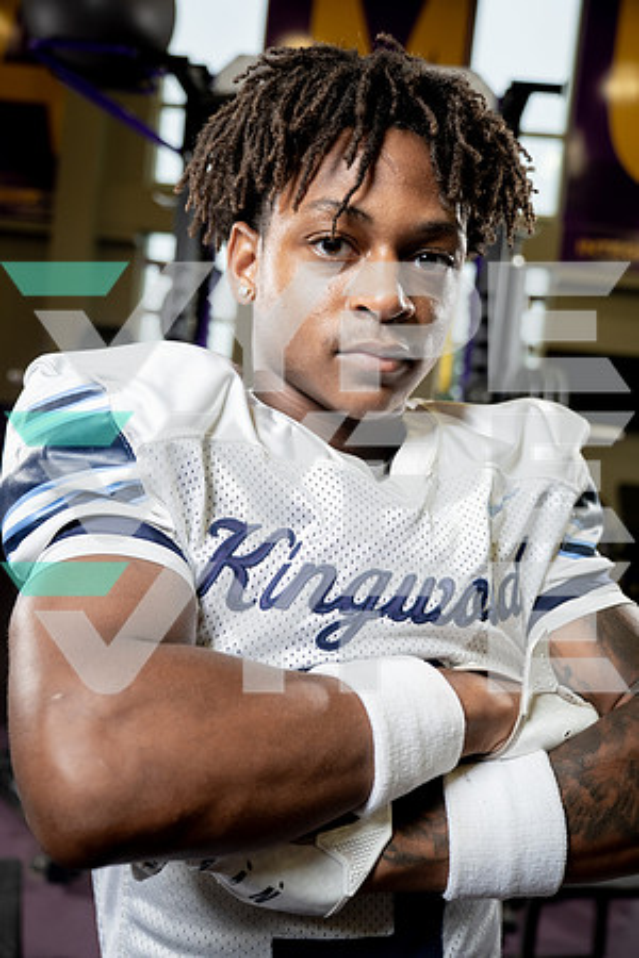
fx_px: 905
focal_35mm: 34
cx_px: 320
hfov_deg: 38.9
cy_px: 479
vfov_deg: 55.8
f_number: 4
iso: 640
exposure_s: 1/250
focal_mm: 34
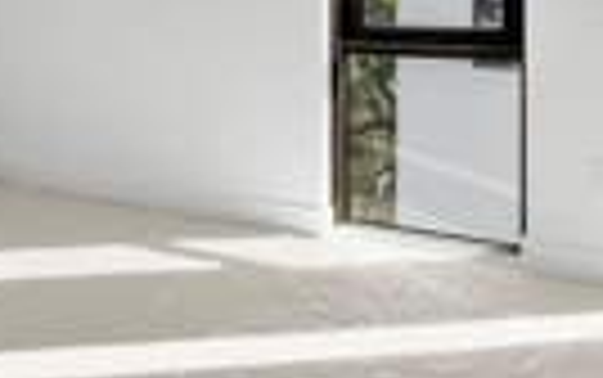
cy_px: 9
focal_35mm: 53
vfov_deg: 23.5
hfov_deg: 34.0
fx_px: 872
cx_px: -32
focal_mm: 7
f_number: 7.1
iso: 400
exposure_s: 1/125
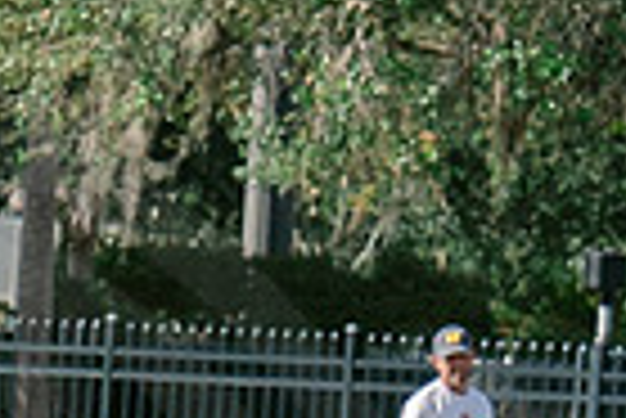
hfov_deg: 2.2
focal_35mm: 924
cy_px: 868
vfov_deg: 1.5
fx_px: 16084
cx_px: -145
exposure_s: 1/1000
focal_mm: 70
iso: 250
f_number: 5.6
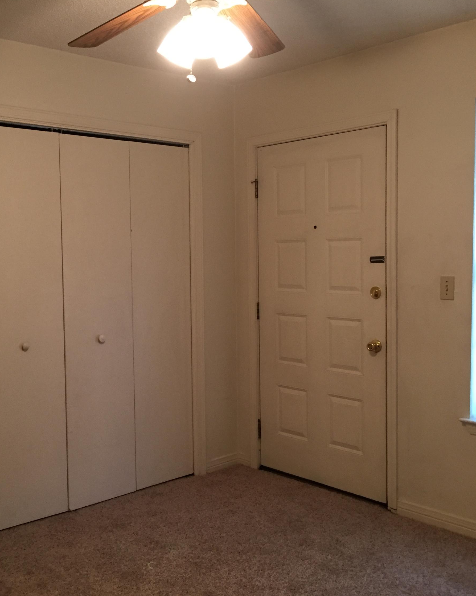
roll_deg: +0.0
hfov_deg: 38.9
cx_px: 179
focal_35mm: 38
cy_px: 297
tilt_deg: -3.7
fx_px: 669
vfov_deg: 47.9
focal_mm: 4.15
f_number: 2.2
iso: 125
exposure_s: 1/30
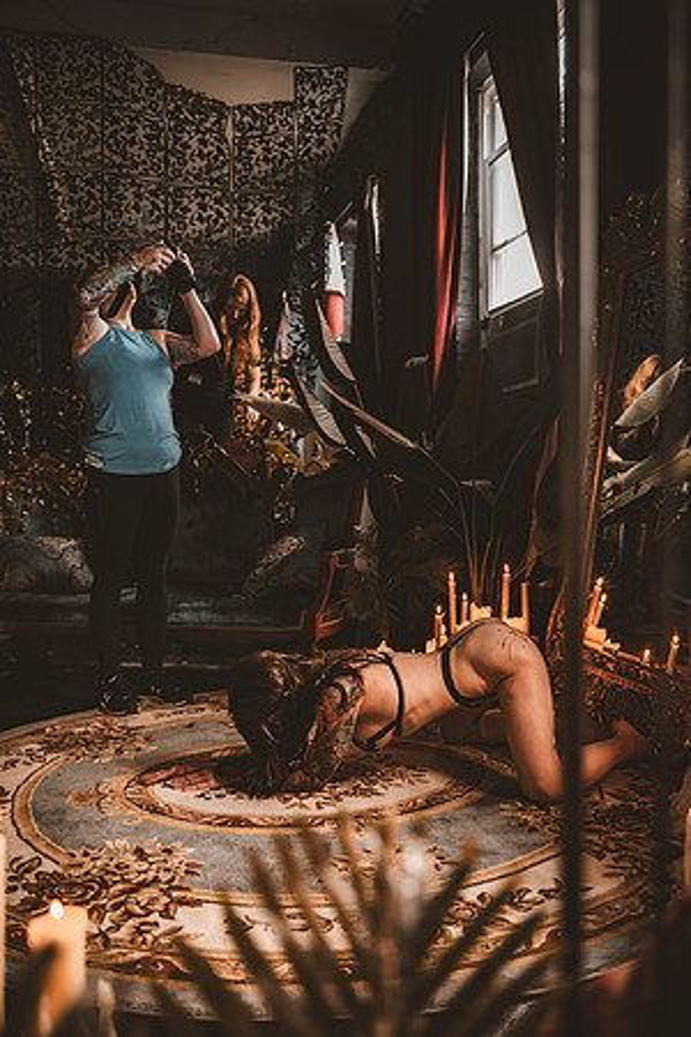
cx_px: 346
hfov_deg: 41.1
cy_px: 518
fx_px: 921
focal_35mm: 32
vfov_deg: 58.7
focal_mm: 32
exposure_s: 1/125
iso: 800
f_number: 2.8
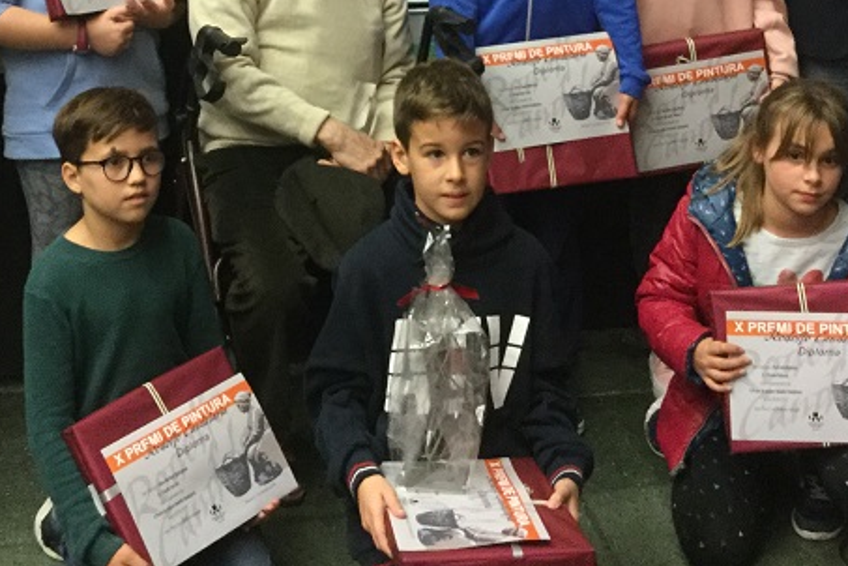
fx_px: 1507
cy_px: -59
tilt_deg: -12.1
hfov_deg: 31.3
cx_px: 316
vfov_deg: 20.3
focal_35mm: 64
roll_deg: -0.2
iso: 200
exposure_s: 1/20
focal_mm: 3.3
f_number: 2.4
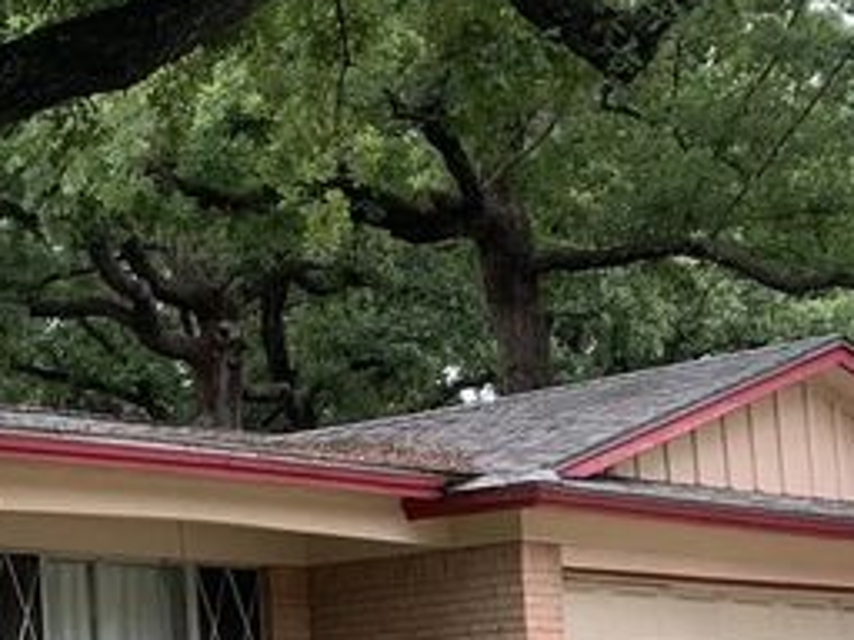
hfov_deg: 16.9
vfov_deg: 14.1
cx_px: -464
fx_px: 2566
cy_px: 550
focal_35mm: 104
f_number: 1.8
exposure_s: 1/298
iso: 25
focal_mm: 4.25
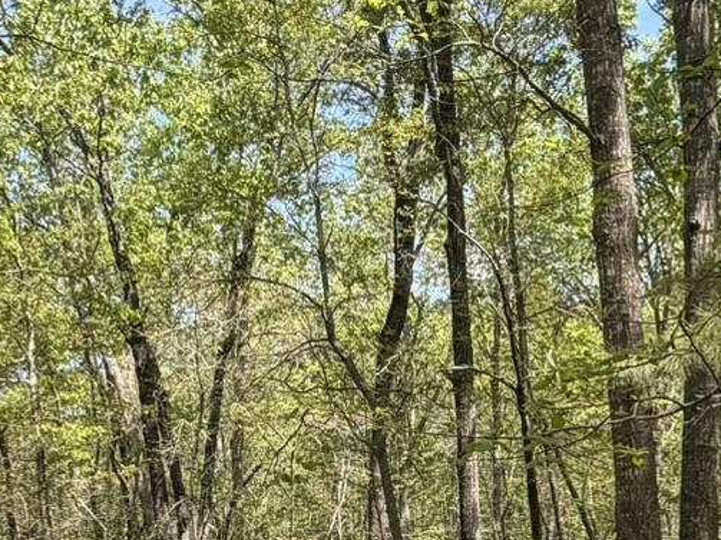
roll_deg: +3.0
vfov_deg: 24.2
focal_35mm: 57
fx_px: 1187
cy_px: 569
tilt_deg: -2.1
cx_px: 348
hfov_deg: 33.8
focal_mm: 2.22
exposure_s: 1/502
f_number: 2.2
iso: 64
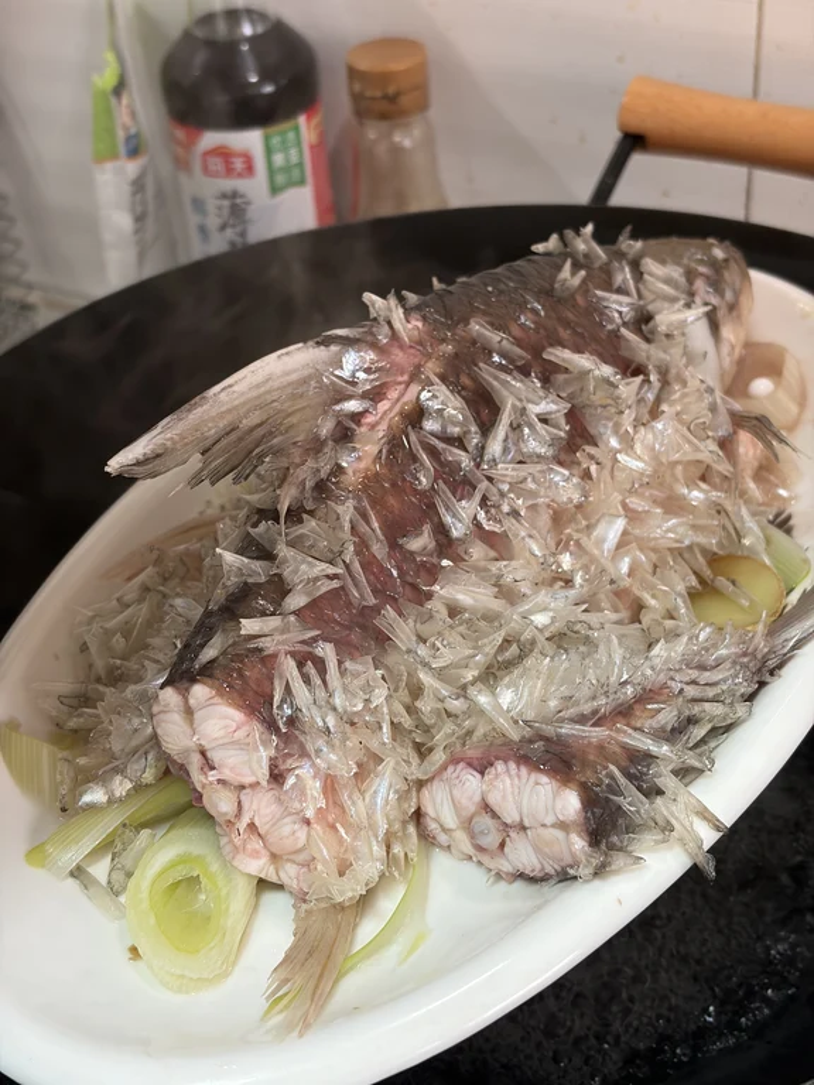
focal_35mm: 52
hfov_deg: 28.0
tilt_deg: -38.6
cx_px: 407
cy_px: 542
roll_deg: +5.2
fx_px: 1630
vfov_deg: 36.8
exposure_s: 1/60
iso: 100
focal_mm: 5.96
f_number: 1.6
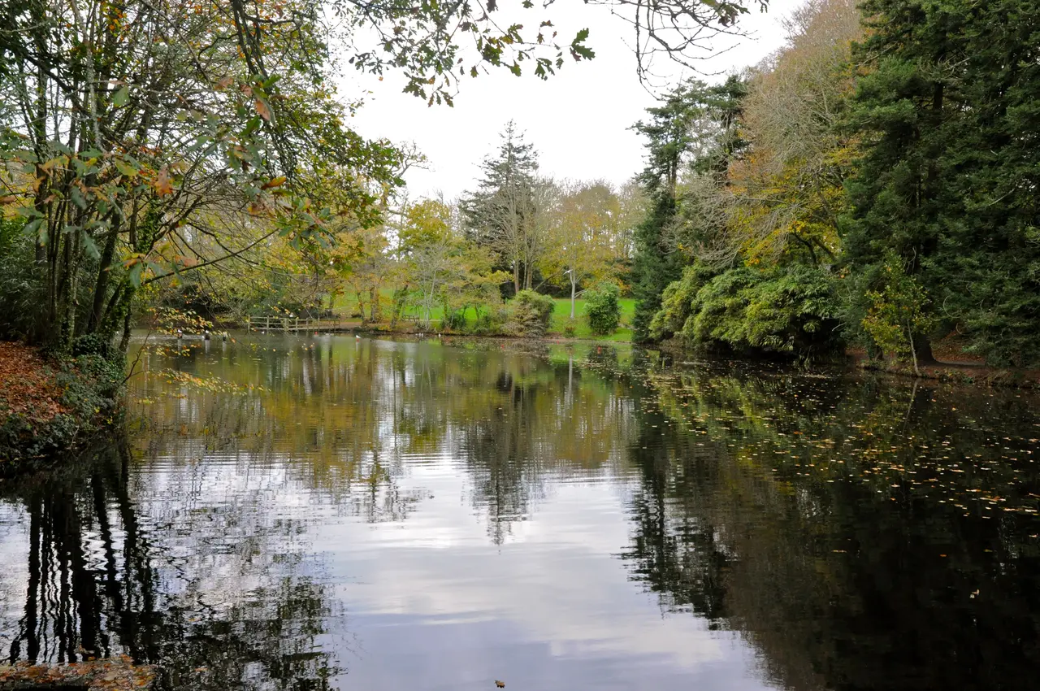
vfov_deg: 39.9
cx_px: 520
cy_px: 346
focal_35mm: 33
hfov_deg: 57.3
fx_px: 952
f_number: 11
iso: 1250
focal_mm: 22
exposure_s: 1/40
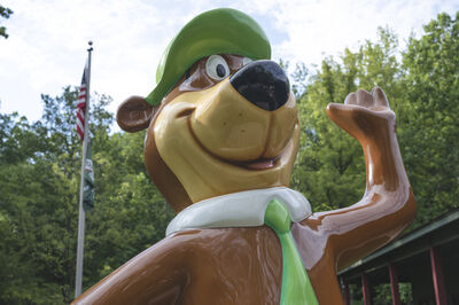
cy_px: 152
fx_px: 535
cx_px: 230
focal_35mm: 42
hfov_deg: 46.4
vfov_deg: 31.8
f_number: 4
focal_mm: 42
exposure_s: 1/1000
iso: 250
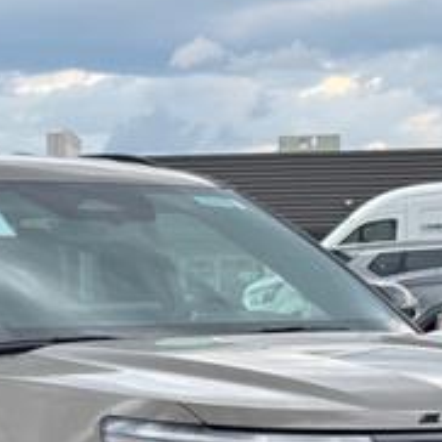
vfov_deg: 11.5
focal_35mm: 149
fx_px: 2152
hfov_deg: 11.7
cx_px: 117
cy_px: 505
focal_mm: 6.76
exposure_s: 1/700
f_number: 1.78
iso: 64
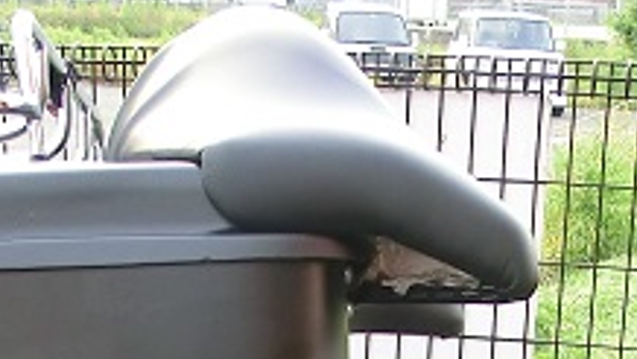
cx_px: 345
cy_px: 708
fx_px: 1403
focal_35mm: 83
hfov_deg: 25.6
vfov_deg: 12.8
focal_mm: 4.24
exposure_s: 1/60
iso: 160
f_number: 3
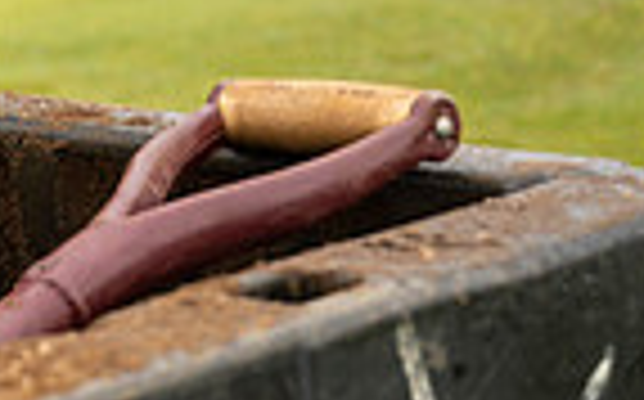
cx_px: -545
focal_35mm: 194
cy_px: -445
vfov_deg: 6.5
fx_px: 3401
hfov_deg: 10.2
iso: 160
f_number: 4
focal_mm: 47
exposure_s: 1/125
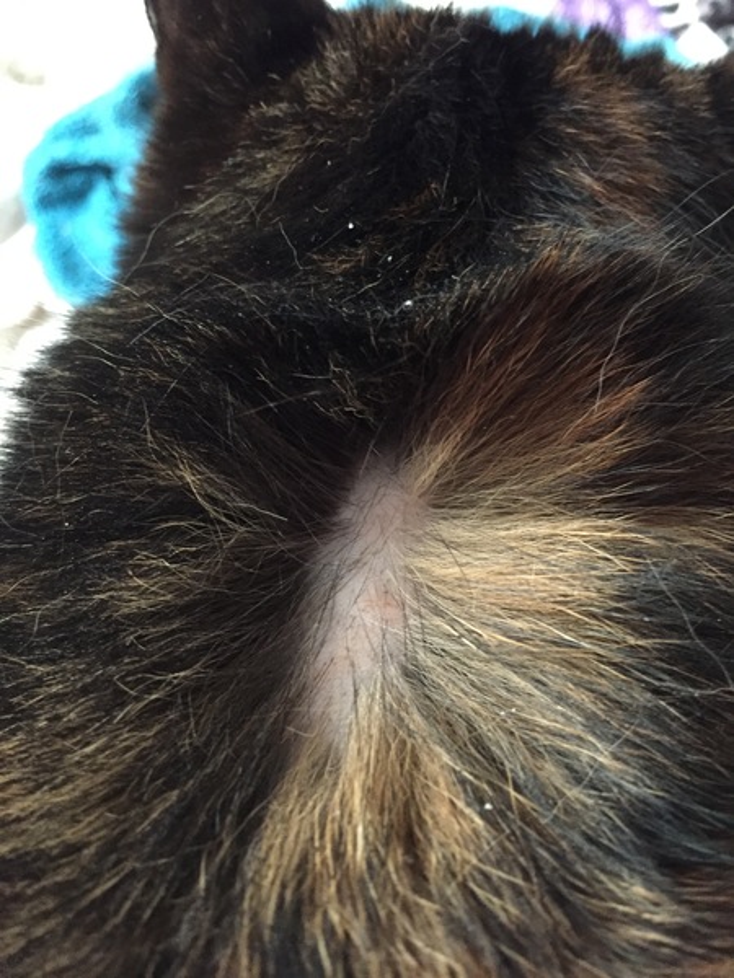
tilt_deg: -62.7
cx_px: 367
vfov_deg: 61.7
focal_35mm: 29
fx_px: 820
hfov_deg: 48.2
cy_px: 489
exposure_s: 1/17
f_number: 2.2
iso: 320
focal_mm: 4.15
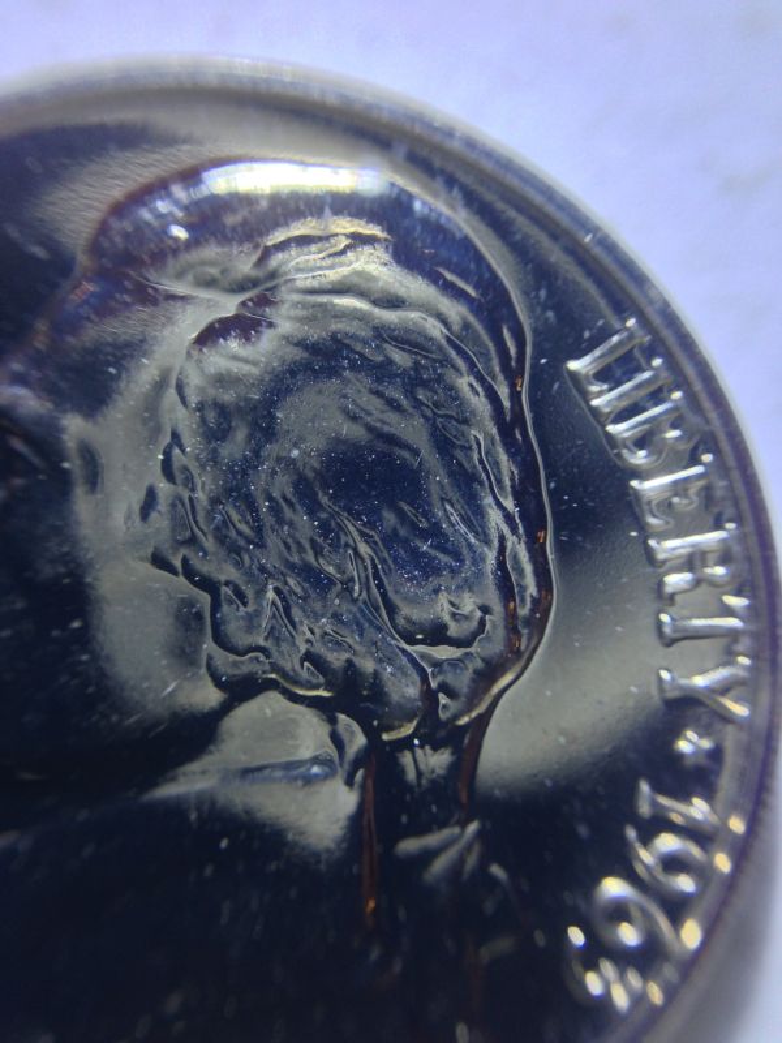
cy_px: 522
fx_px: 994
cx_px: 391
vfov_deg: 55.4
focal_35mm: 33
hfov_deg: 42.9
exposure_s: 1/24
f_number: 2.4
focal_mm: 4.13
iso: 50
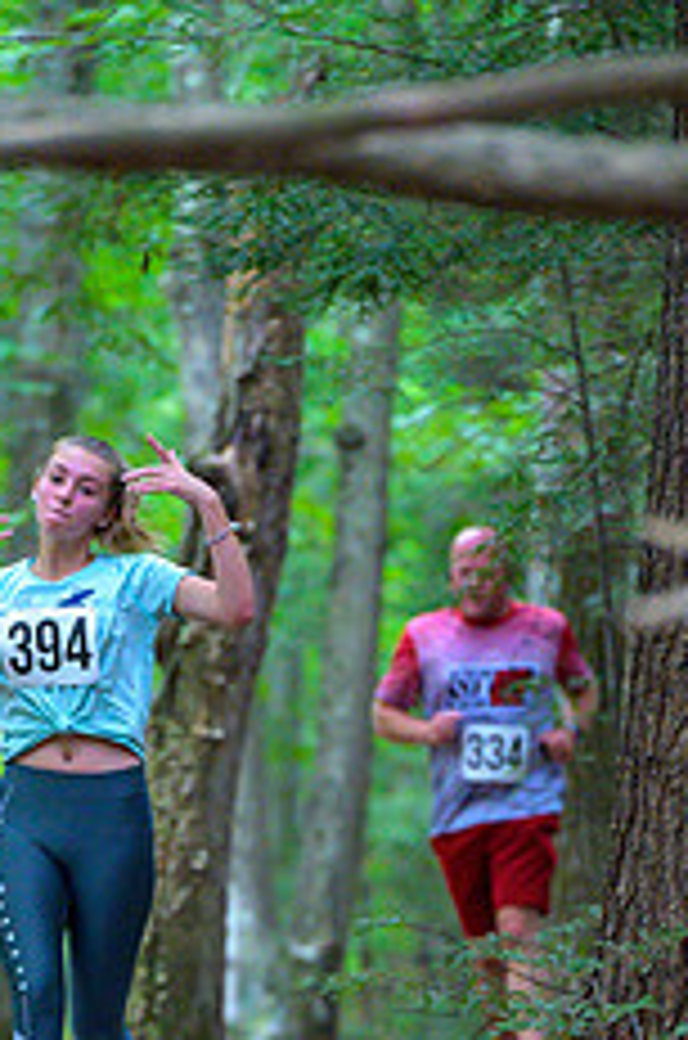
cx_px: 286
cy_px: 977
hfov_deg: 3.5
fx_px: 11230
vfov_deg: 5.3
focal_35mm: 390
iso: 8000
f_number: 4
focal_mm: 200
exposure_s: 1/250
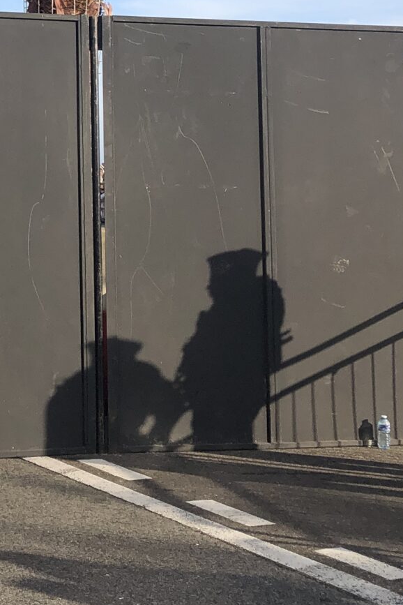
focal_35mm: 86
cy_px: 31
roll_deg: -0.4
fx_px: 1444
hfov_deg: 15.1
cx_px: -123
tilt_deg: +8.0
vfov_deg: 22.9
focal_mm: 3.99
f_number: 1.8
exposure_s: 1/1333
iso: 20
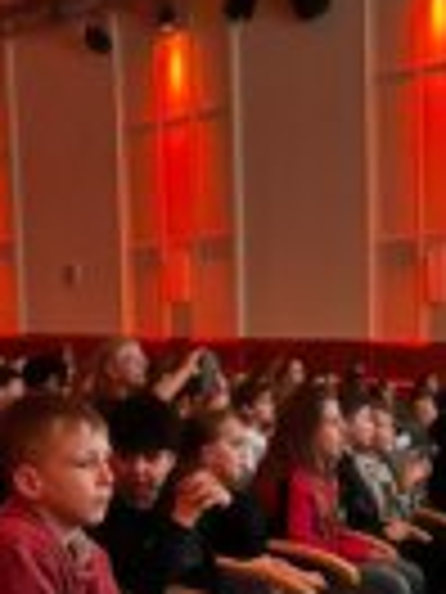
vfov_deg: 23.7
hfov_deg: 18.4
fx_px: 1357
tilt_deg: -6.2
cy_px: 590
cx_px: 63
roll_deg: +2.6
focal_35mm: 79
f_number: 1.5
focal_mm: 5.7
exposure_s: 1/25
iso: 1000
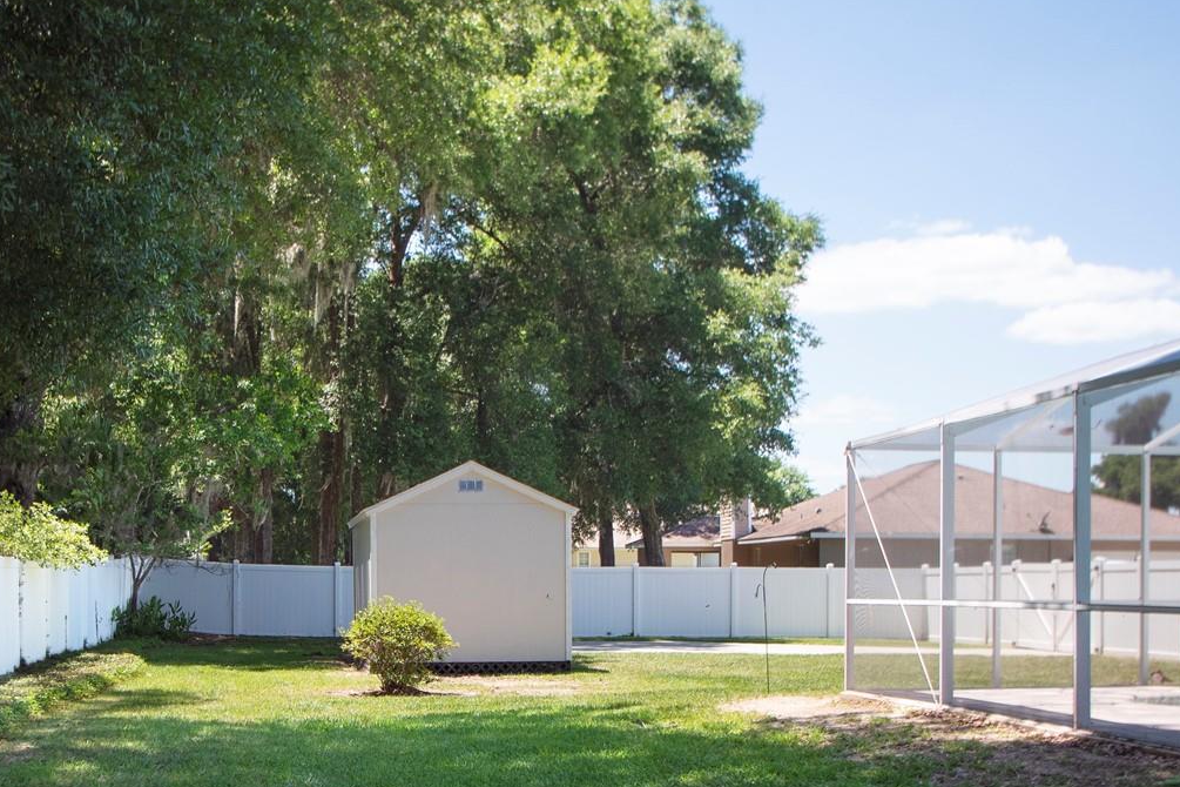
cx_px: 424
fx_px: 1737
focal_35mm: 53
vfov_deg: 25.2
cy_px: 597
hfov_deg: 37.2
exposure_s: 1/800
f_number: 3.2
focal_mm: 16
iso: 200
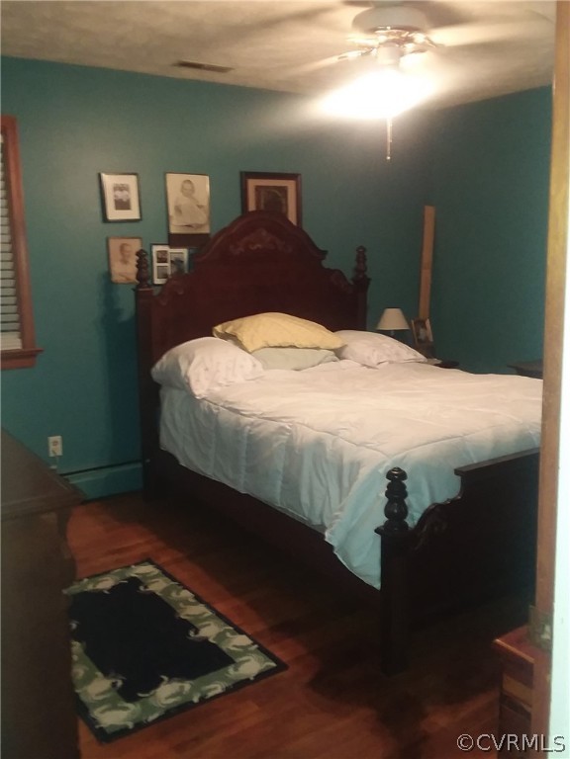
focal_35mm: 29
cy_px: 380
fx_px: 637
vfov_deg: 61.7
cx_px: 285
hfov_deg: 48.2
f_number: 1.9
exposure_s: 1/20
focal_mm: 2.47
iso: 160
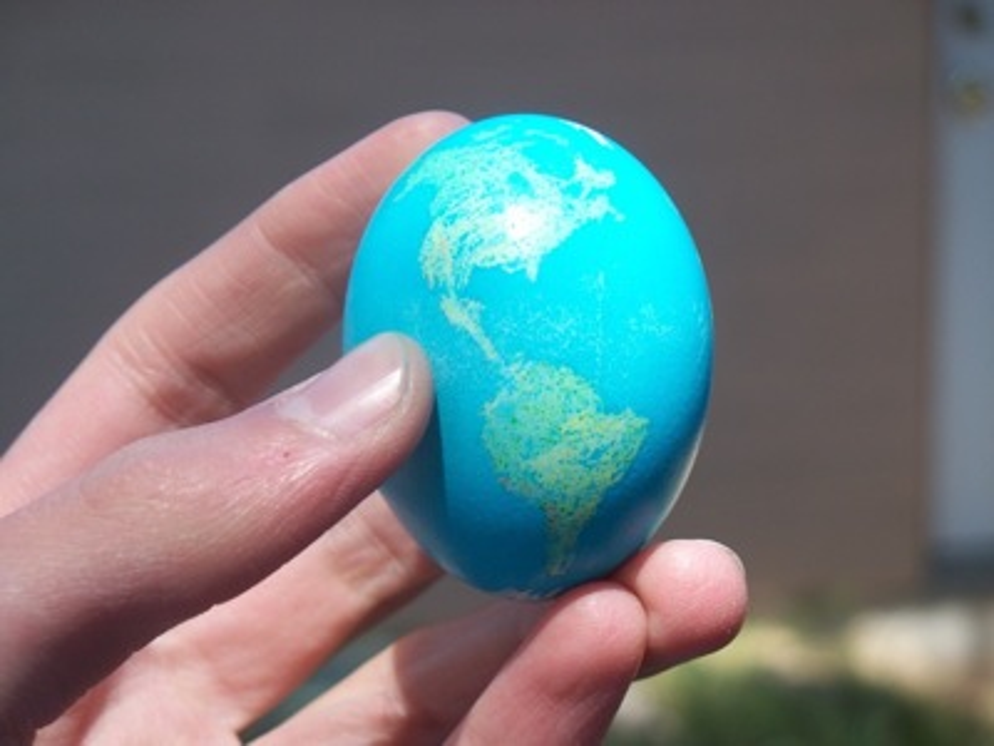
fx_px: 2297
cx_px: 497
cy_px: 373
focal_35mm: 80
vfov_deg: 18.4
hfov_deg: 24.4
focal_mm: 16.86
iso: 80
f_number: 3.4
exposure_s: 1/400
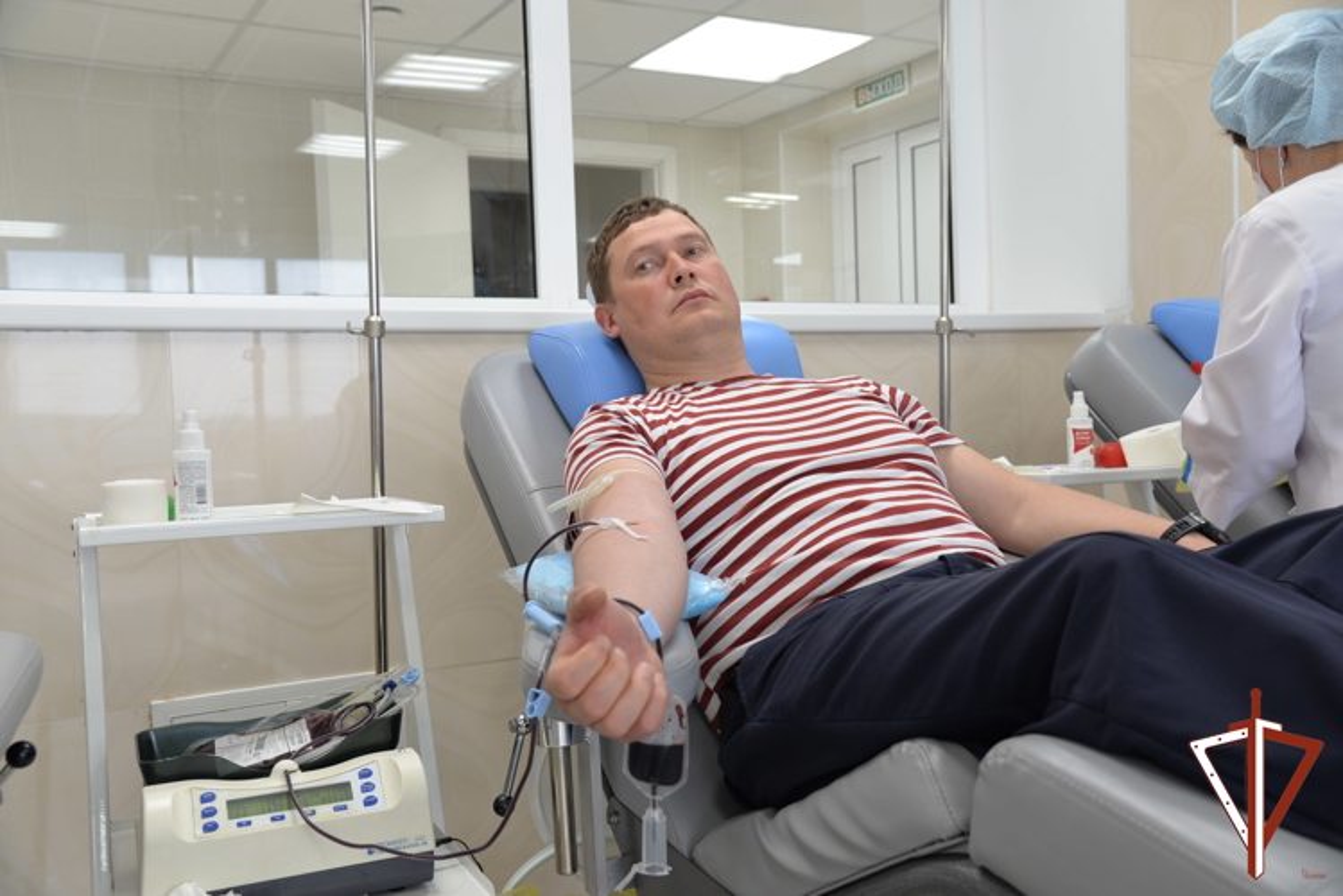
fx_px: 1269
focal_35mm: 34
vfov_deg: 38.9
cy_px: 448
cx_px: 672
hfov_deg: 55.8
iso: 640
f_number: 5
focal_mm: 34
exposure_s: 1/100
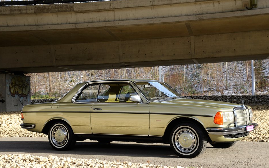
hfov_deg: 34.0
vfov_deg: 21.6
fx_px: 440
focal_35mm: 60
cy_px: 90
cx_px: 134
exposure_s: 1/200
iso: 200
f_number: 8
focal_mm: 58
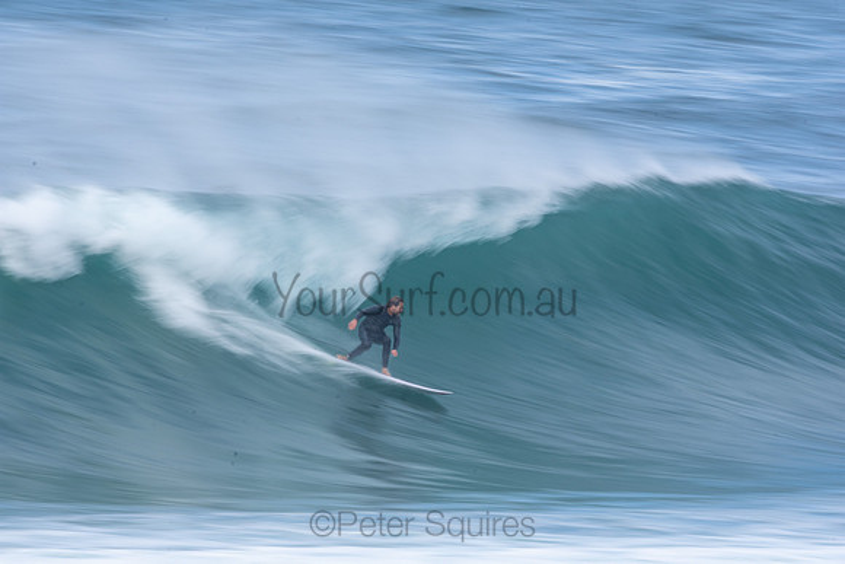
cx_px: 422
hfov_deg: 2.7
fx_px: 17607
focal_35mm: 750
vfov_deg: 1.8
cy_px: 282
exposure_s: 1/20
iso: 100
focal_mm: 500
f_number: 22
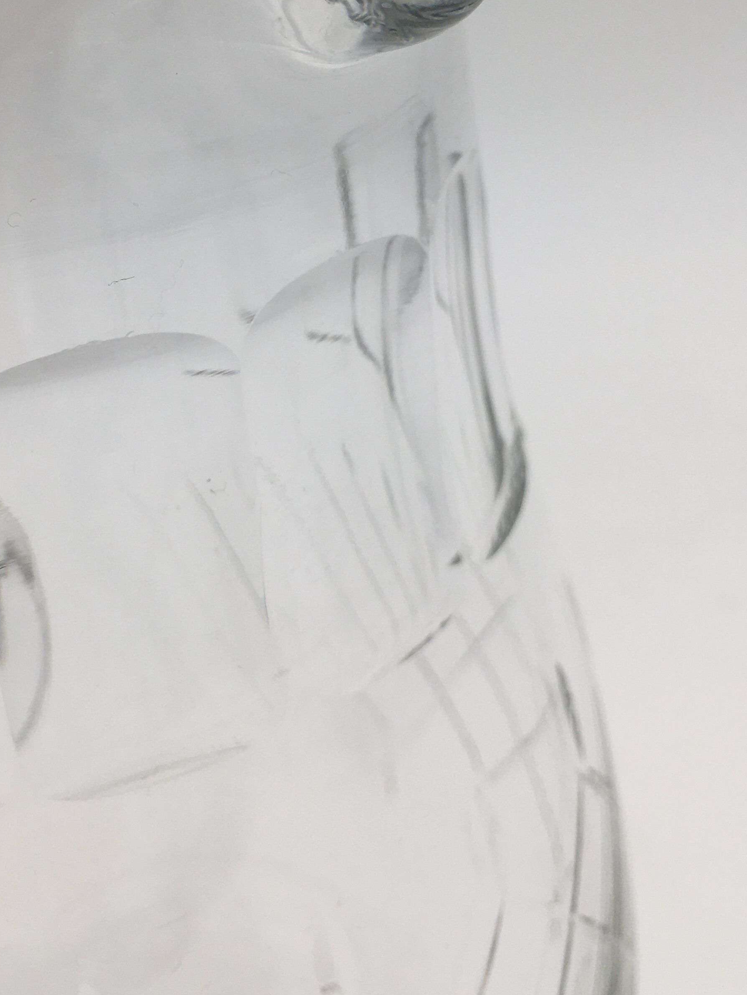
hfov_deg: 29.7
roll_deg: +7.1
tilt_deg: -21.4
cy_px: 322
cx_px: 338
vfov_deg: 38.4
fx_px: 1410
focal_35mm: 49
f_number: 2.2
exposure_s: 1/222
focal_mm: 4.15
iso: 25
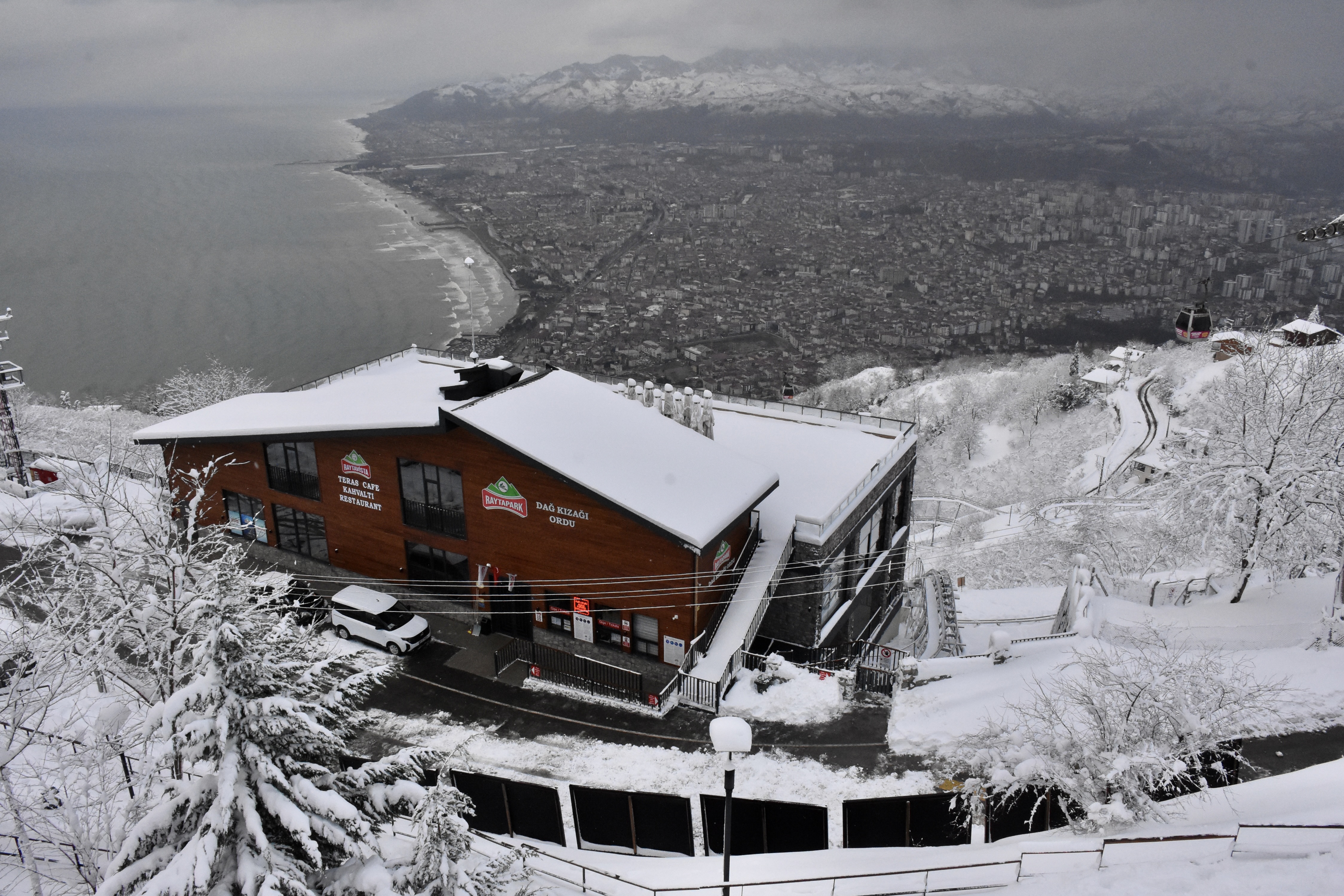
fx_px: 1008
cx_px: 672
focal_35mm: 27
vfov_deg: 48.0
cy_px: 448
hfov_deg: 67.4
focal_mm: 18
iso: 2500
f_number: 13
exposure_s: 1/640
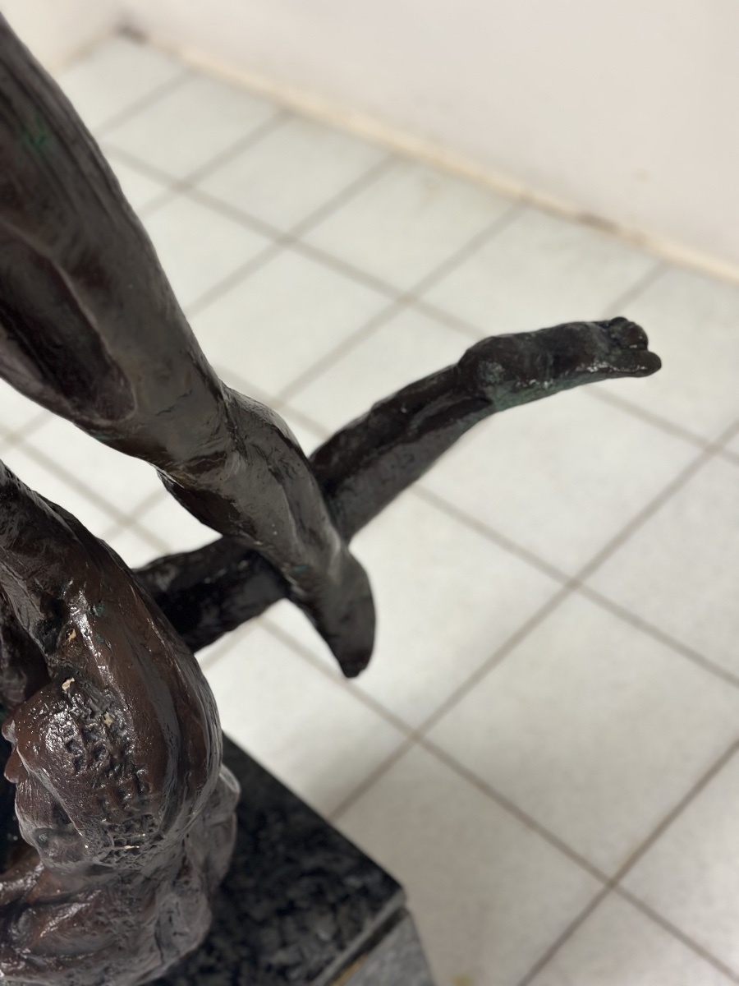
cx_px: 370
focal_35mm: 48
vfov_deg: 39.7
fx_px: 1366
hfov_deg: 30.3
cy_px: 493
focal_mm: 6.86
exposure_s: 1/50
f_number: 1.78
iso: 125
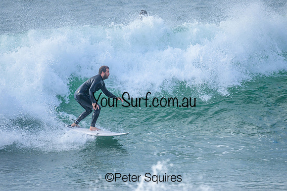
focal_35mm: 1001
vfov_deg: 1.4
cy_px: 102
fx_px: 7985
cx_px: 131
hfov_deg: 2.1
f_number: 6.3
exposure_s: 1/2000
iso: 500
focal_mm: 800
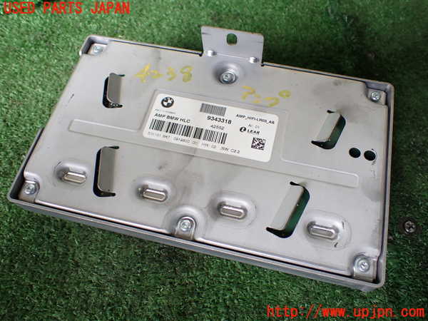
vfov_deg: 46.8
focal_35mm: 30
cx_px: 214
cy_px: 160
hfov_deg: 60.0
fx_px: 371
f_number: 2.3
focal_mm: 5.4
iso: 160
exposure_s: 1/125
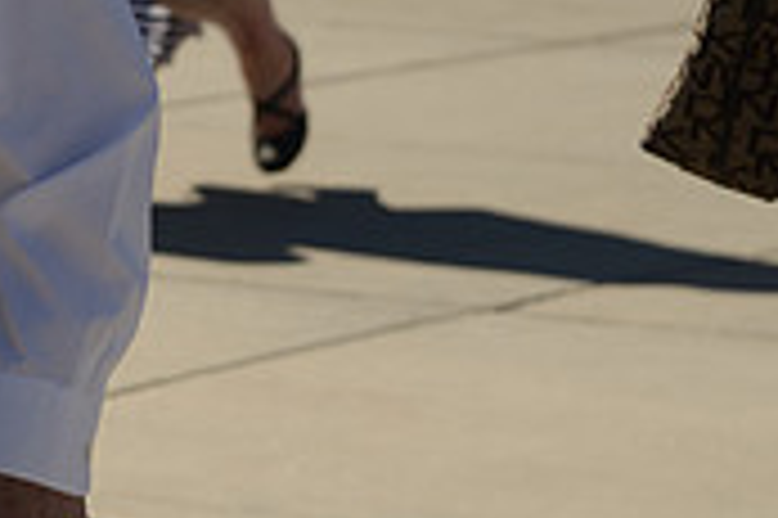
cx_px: -180
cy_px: -223
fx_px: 8701
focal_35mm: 403
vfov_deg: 3.4
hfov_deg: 5.1
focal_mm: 120
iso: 100
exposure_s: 1/400
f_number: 8
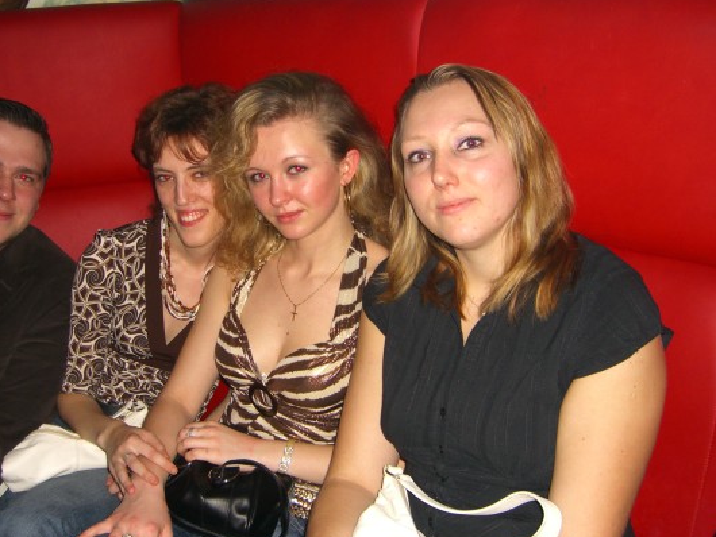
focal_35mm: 43
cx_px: 313
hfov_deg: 43.7
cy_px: 274
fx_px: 890
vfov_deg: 33.6
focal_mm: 7.9
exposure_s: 1/60
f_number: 2.8
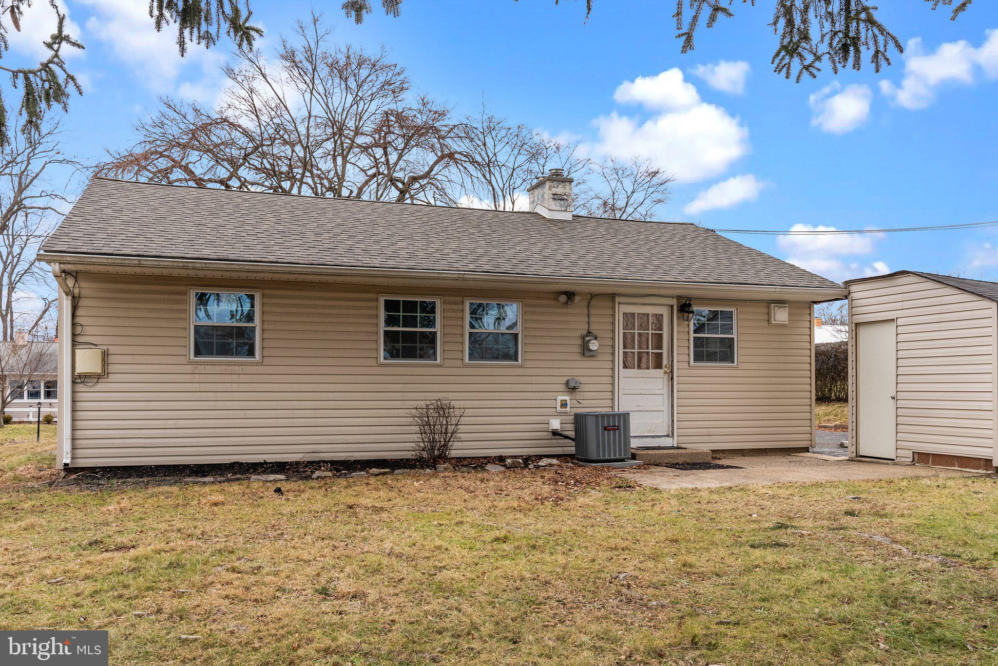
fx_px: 804
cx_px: 499
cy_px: 333
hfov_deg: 63.6
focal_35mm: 29
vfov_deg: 45.0
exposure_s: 1/200
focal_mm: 29
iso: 1250
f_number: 11
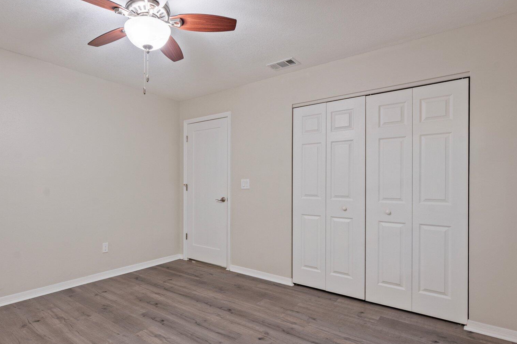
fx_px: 282
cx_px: 201
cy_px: 196
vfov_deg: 62.4
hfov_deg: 83.7
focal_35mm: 20
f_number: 8
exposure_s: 1/2.5
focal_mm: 14.5
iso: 250
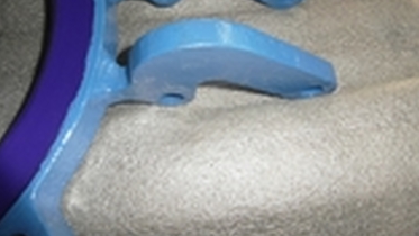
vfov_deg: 40.9
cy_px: 74
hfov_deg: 67.8
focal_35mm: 28
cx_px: 195
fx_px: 311
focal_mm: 4
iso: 100
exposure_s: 1/30
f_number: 3.2
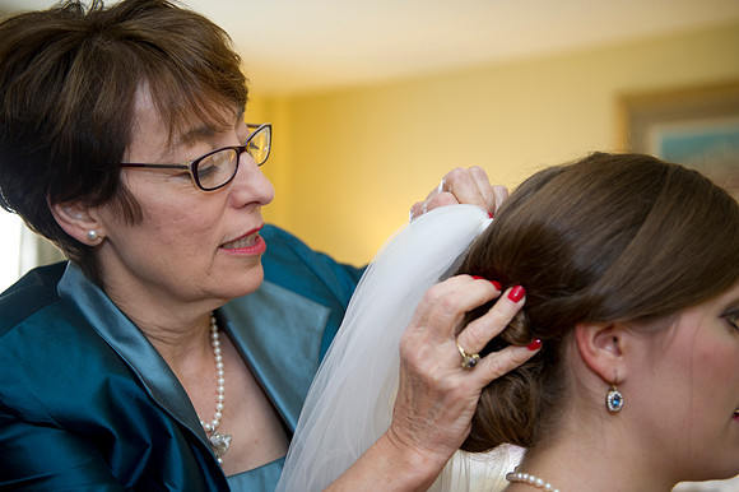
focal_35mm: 52
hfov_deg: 38.2
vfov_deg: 26.0
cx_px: 370
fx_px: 1067
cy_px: 246
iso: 640
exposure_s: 1/125
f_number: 2.8
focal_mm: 52
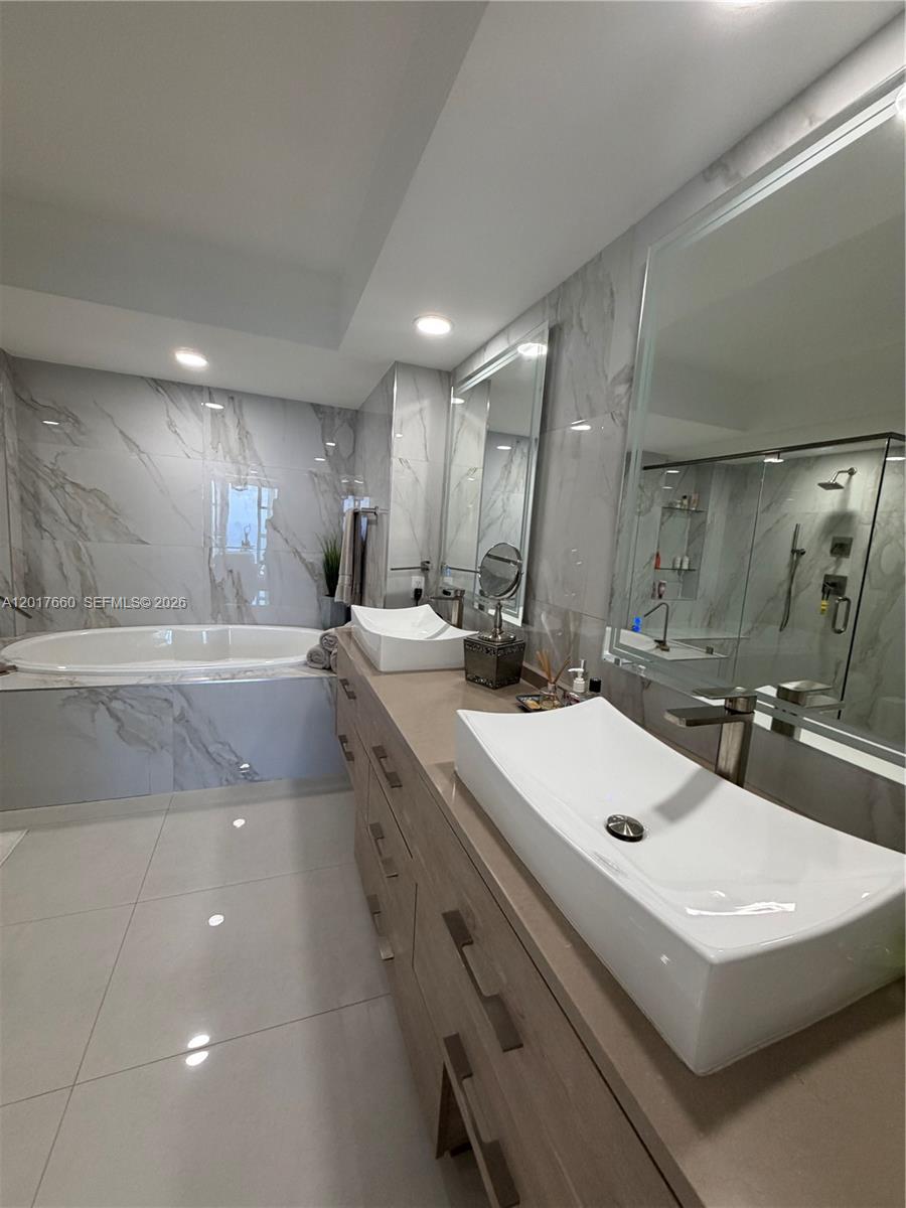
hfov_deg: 85.7
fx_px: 489
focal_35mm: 14
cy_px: 604
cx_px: 453
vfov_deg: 102.1
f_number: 2.2
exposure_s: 1/120
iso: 250
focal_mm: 2.22
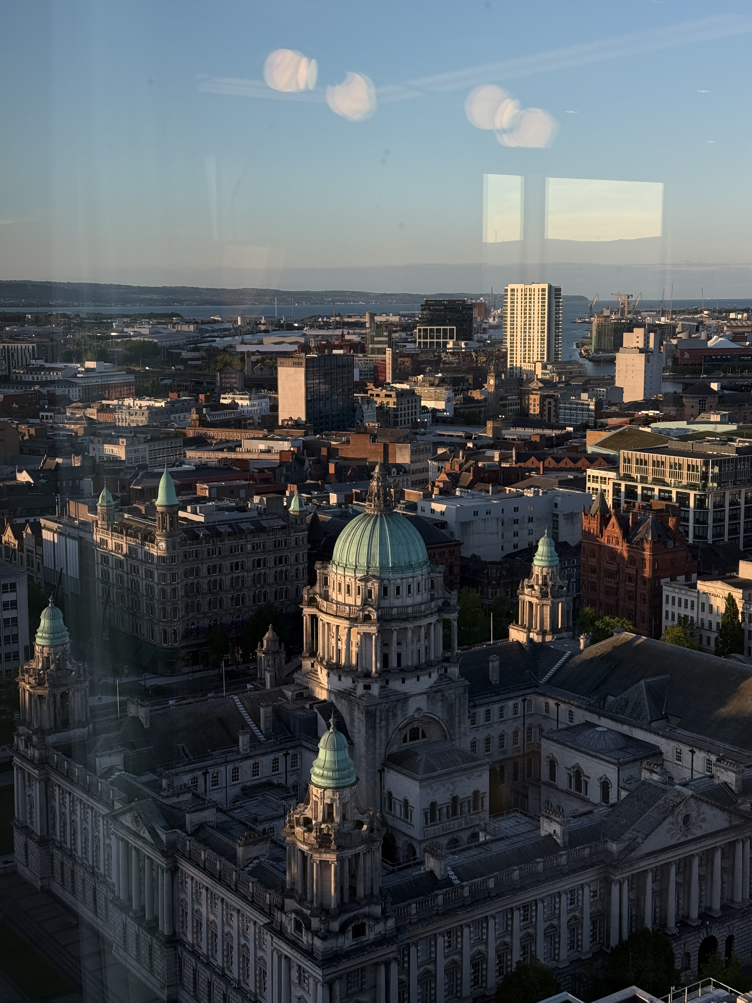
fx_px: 1390
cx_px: 376
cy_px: 502
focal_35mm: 48
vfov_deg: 39.7
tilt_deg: -8.2
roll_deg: +0.0
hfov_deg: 30.3
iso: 100
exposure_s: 1/1133
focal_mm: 6.76
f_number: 1.78
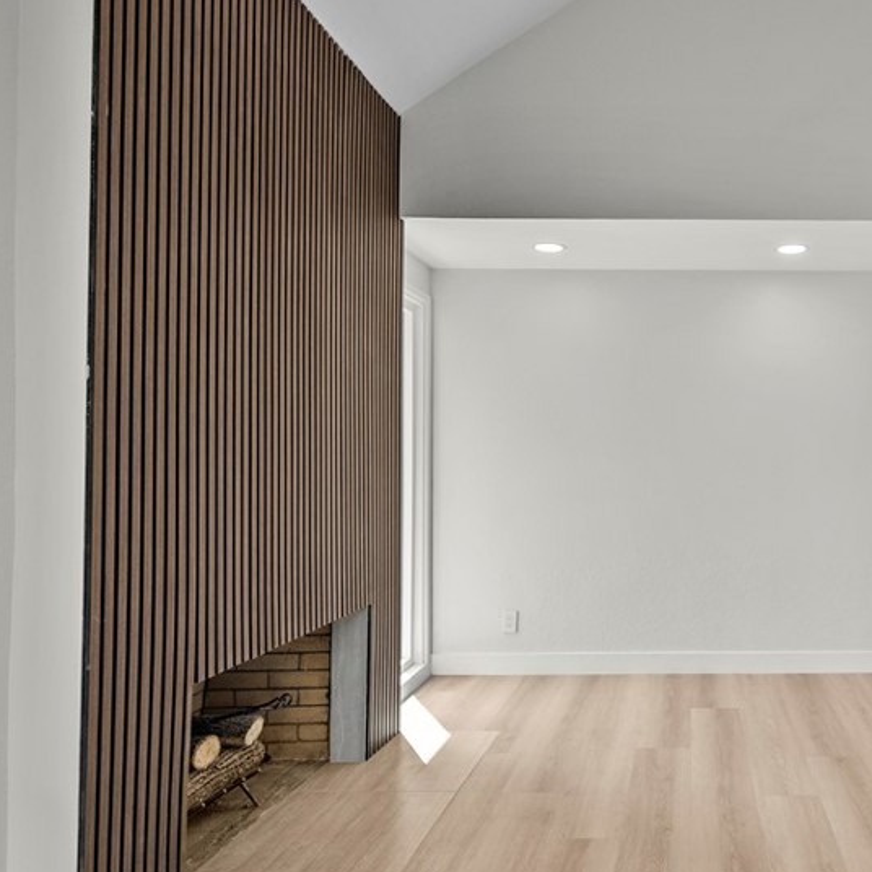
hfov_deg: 56.2
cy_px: 448
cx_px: 706
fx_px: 741
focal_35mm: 26
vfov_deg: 60.9
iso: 250
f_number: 9
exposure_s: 1/25
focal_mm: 16
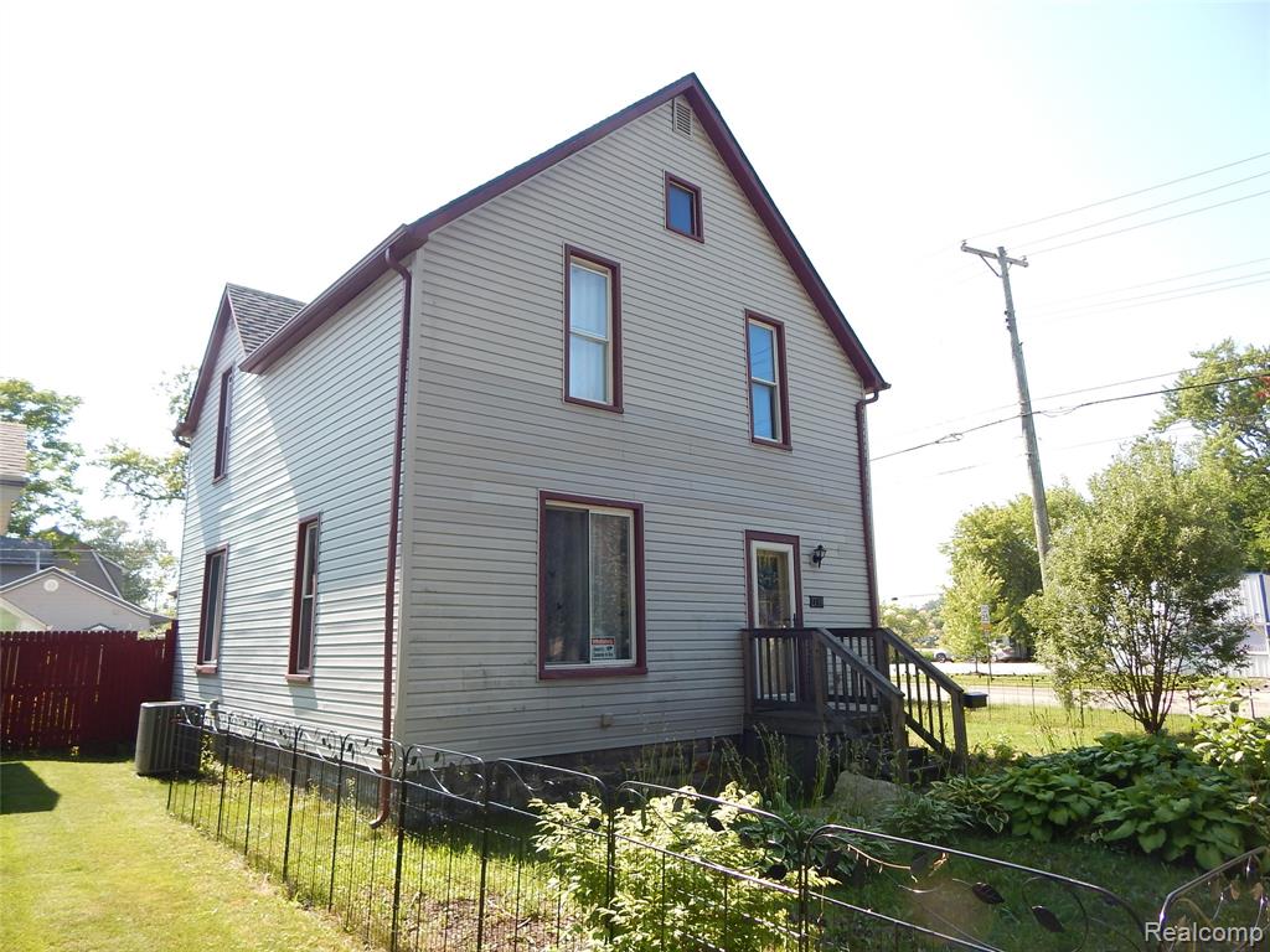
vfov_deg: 61.1
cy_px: 476
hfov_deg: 76.4
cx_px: 635
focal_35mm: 22
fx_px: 807
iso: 125
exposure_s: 1/500
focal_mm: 4
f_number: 3
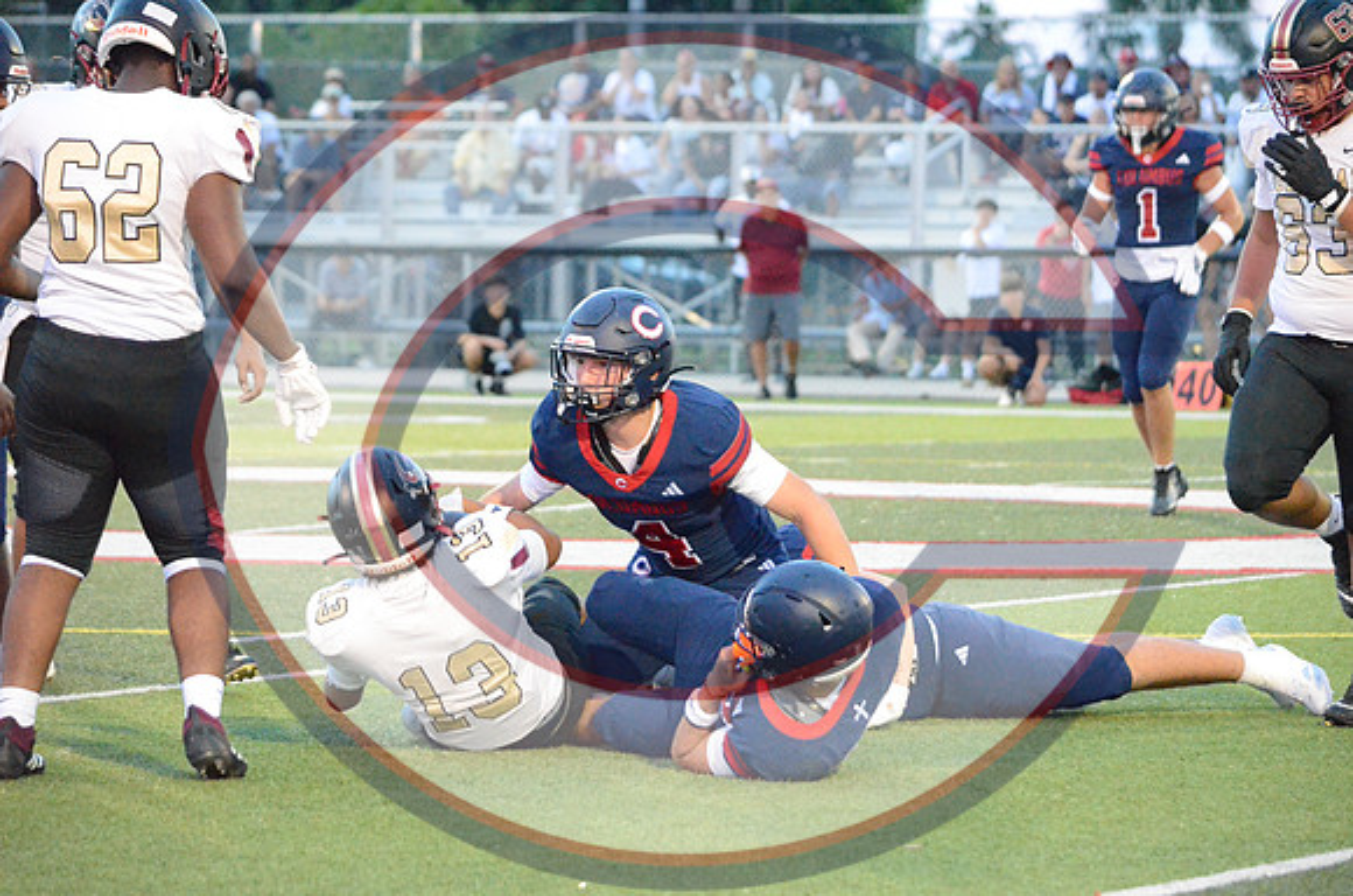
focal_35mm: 202
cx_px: 676
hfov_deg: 10.2
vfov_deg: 6.8
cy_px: 448
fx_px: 7594
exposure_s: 1/400
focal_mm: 135
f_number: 4.8
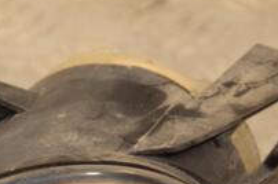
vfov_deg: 2.9
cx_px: 32
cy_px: 210
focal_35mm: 468
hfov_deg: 4.4
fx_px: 3612
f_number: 5.6
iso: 800
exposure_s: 1/125
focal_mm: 105
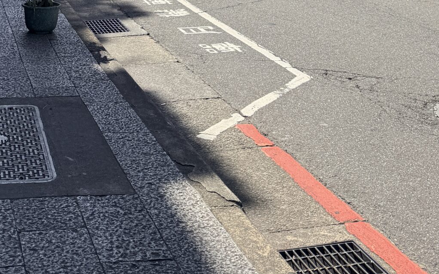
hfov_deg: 31.2
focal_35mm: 64
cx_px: 89
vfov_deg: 16.2
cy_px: -255
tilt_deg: +9.3
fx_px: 766
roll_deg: -1.9
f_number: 1.78
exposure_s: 1/6173
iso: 80
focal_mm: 6.76
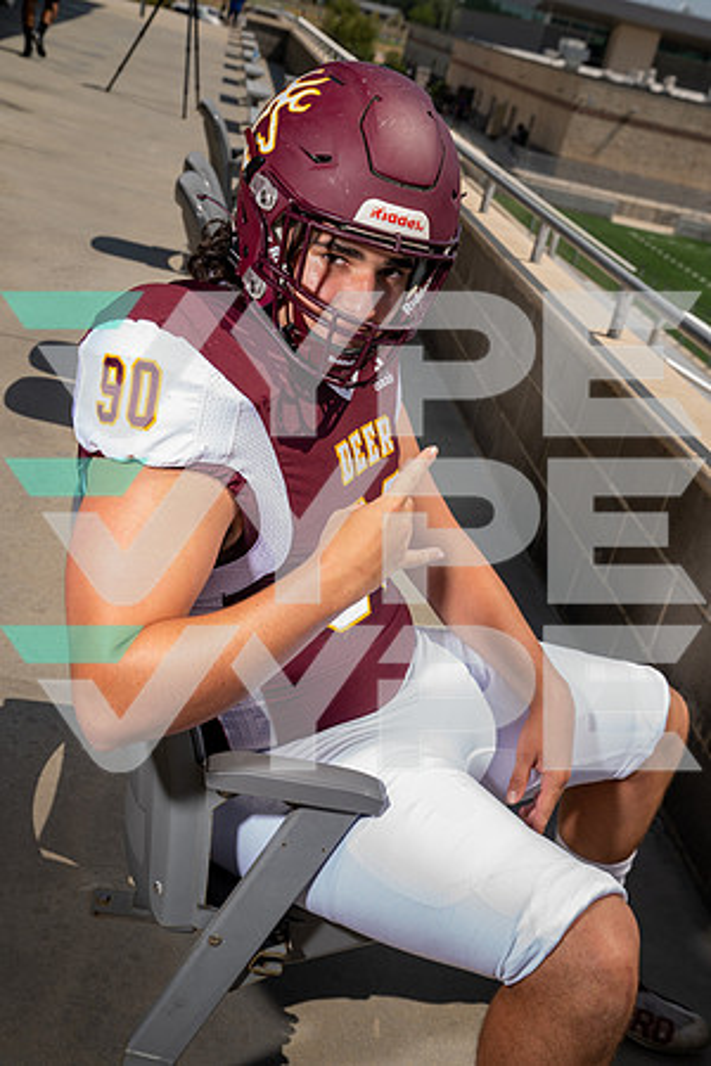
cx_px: 356
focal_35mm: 45
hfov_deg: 29.9
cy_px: 533
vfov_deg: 43.6
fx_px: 1333
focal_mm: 45
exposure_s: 1/250
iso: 100
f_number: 7.1
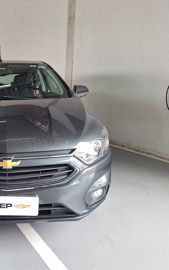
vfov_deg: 58.1
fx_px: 243
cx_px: -5
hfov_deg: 34.4
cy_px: 137
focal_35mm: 33
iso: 64
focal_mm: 5.54
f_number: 1.8
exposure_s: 1/60
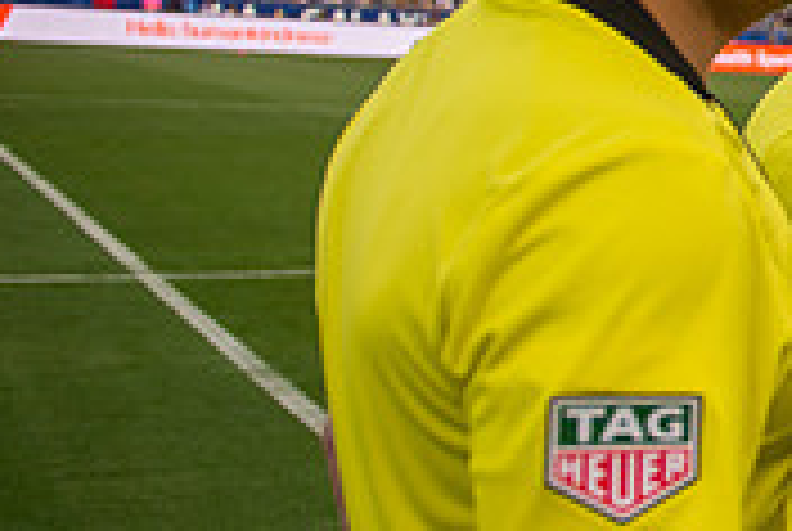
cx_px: 1251
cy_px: 70
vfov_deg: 17.1
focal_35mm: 79
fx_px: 1741
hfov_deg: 20.9
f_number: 2.8
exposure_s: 1/1600
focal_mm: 24
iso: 400
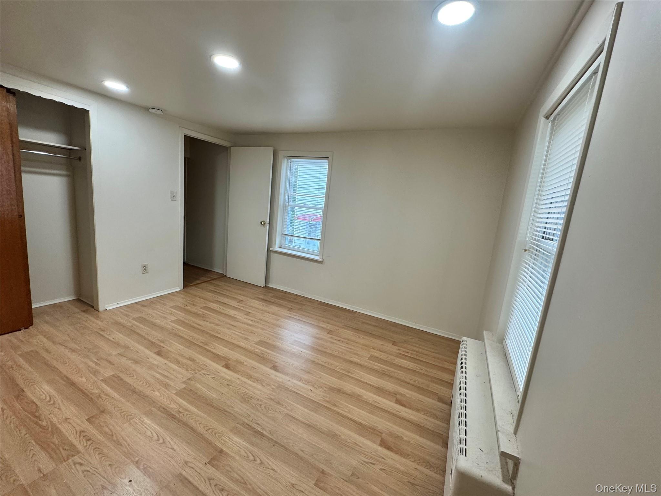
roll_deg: -5.0
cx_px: 330
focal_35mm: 14
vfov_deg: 85.7
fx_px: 267
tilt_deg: -8.5
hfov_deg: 102.1
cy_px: 248
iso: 200
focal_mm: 2.22
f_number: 2.2
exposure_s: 1/120
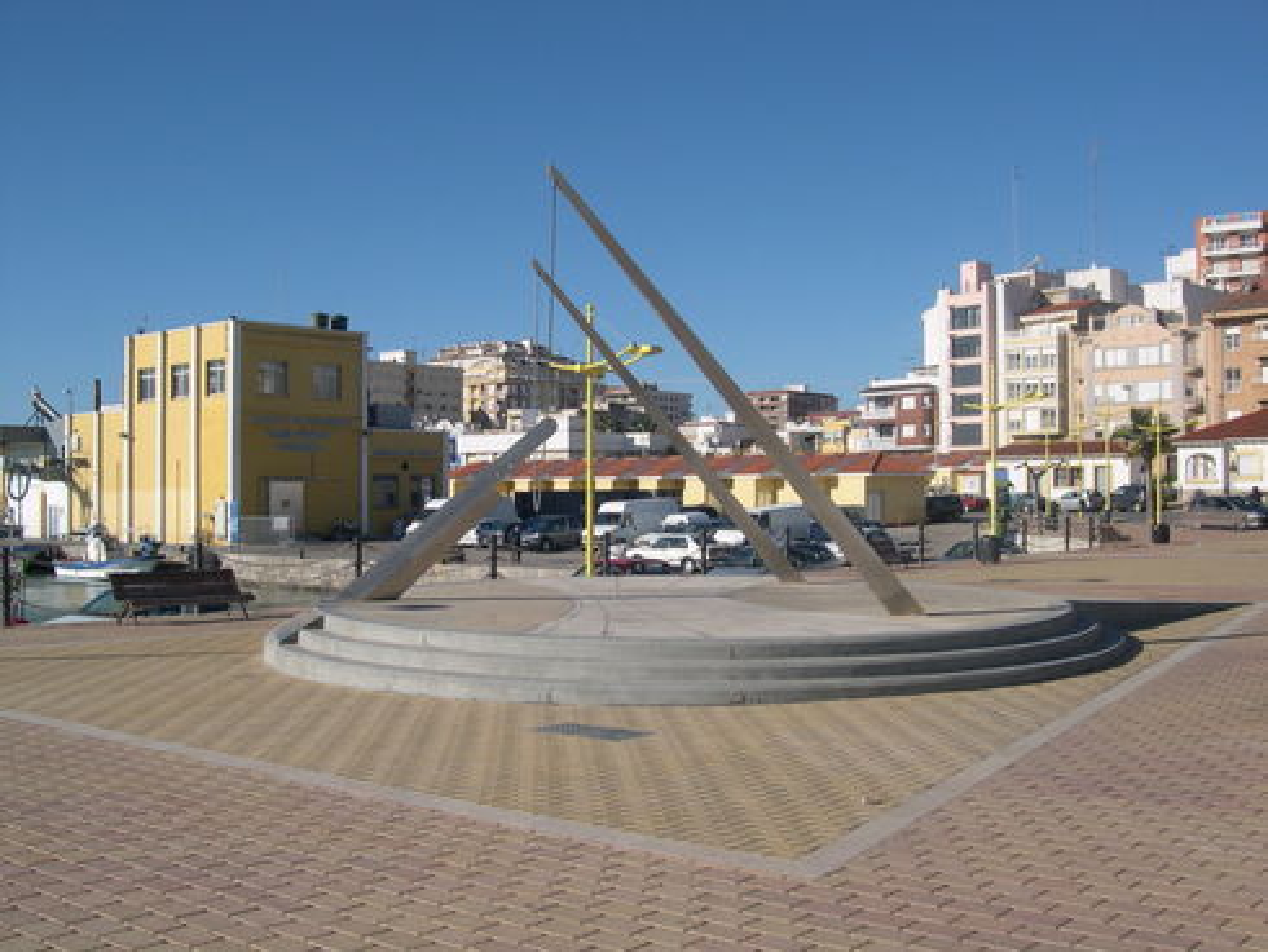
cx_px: 634
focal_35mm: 38
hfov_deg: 49.0
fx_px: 1393
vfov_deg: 37.8
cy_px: 476
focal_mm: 8
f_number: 7.6
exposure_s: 1/305
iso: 100
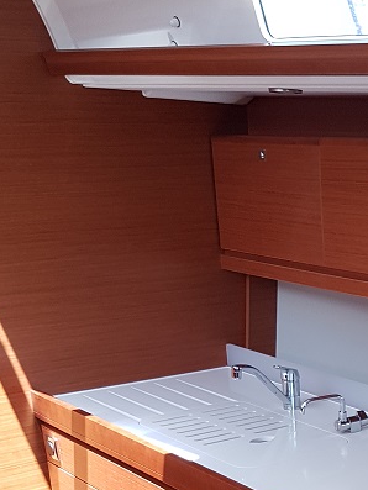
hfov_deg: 21.2
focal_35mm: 66
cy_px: 549
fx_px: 935
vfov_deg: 26.8
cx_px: 398
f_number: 1.7
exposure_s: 1/50
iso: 40
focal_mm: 4.2
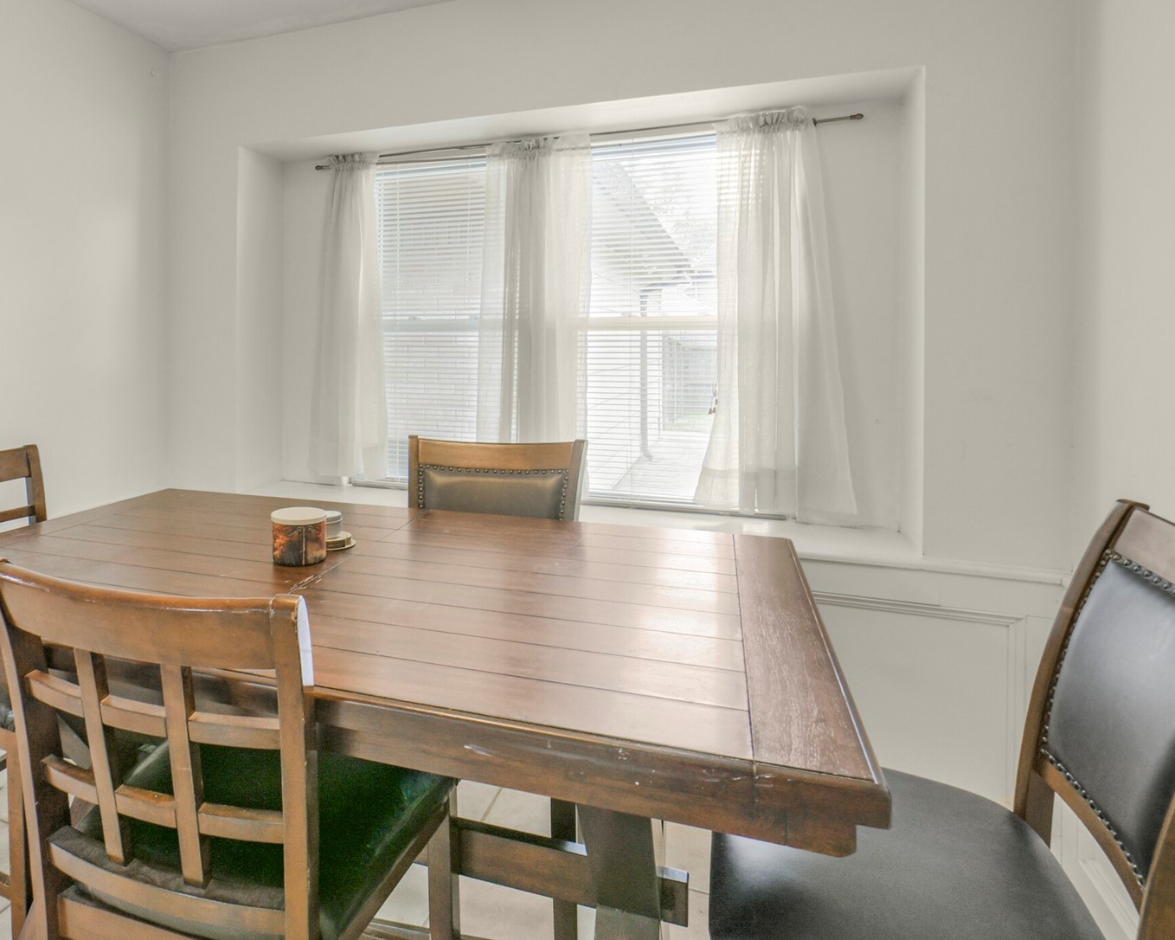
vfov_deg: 64.7
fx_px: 730
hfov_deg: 76.0
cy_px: 360
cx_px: 427
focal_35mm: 21
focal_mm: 14
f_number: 11
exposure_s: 1/10
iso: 500
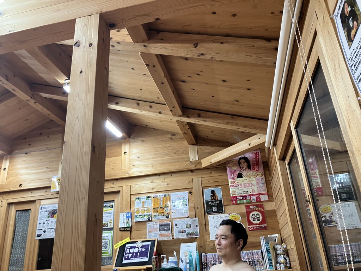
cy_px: 136
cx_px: 180
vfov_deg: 49.7
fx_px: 292
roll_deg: +2.2
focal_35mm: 28
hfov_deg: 63.4
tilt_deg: +22.9
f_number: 1.8
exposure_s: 1/60
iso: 125
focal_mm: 3.99
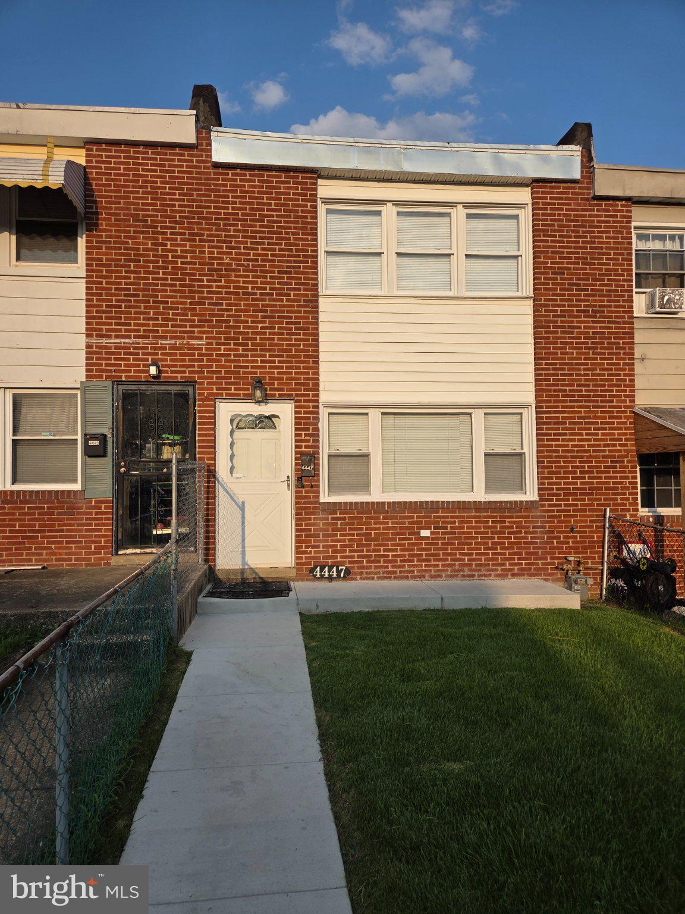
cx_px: 342
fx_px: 607
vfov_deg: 73.9
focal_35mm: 23
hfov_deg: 58.9
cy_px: 457
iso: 80
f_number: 1.8
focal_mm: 5.4
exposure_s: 1/4187
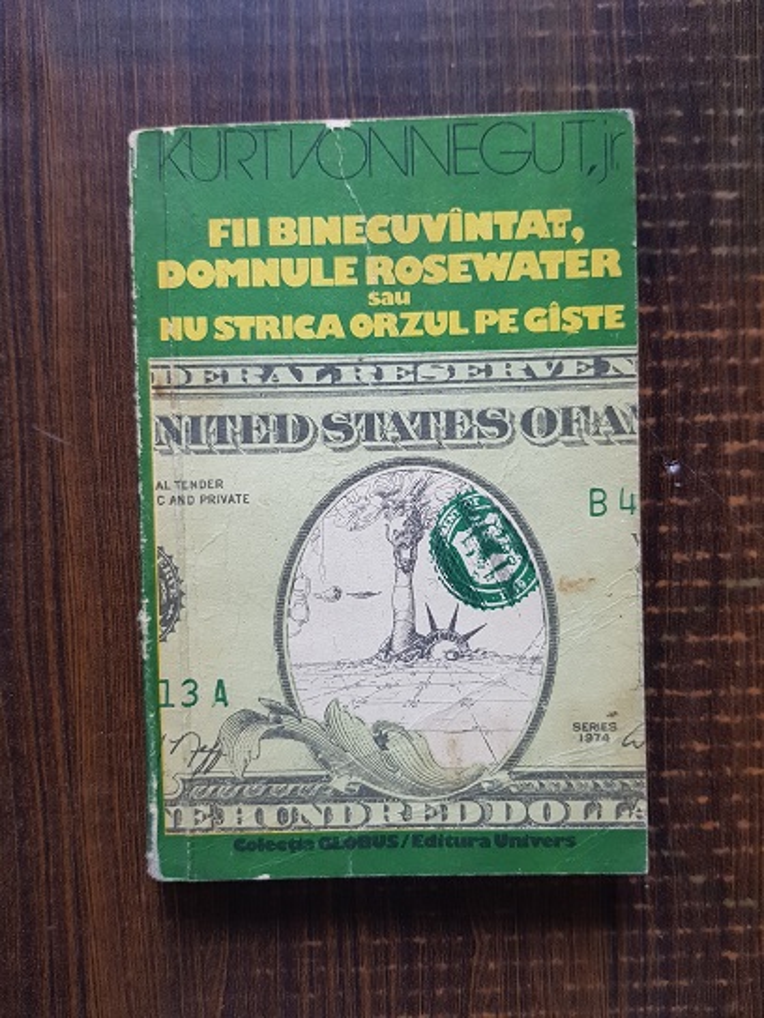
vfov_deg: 67.3
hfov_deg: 53.1
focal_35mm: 26
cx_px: 382
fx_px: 765
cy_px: 509
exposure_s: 1/30
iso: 160
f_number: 1.7
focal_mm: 4.3
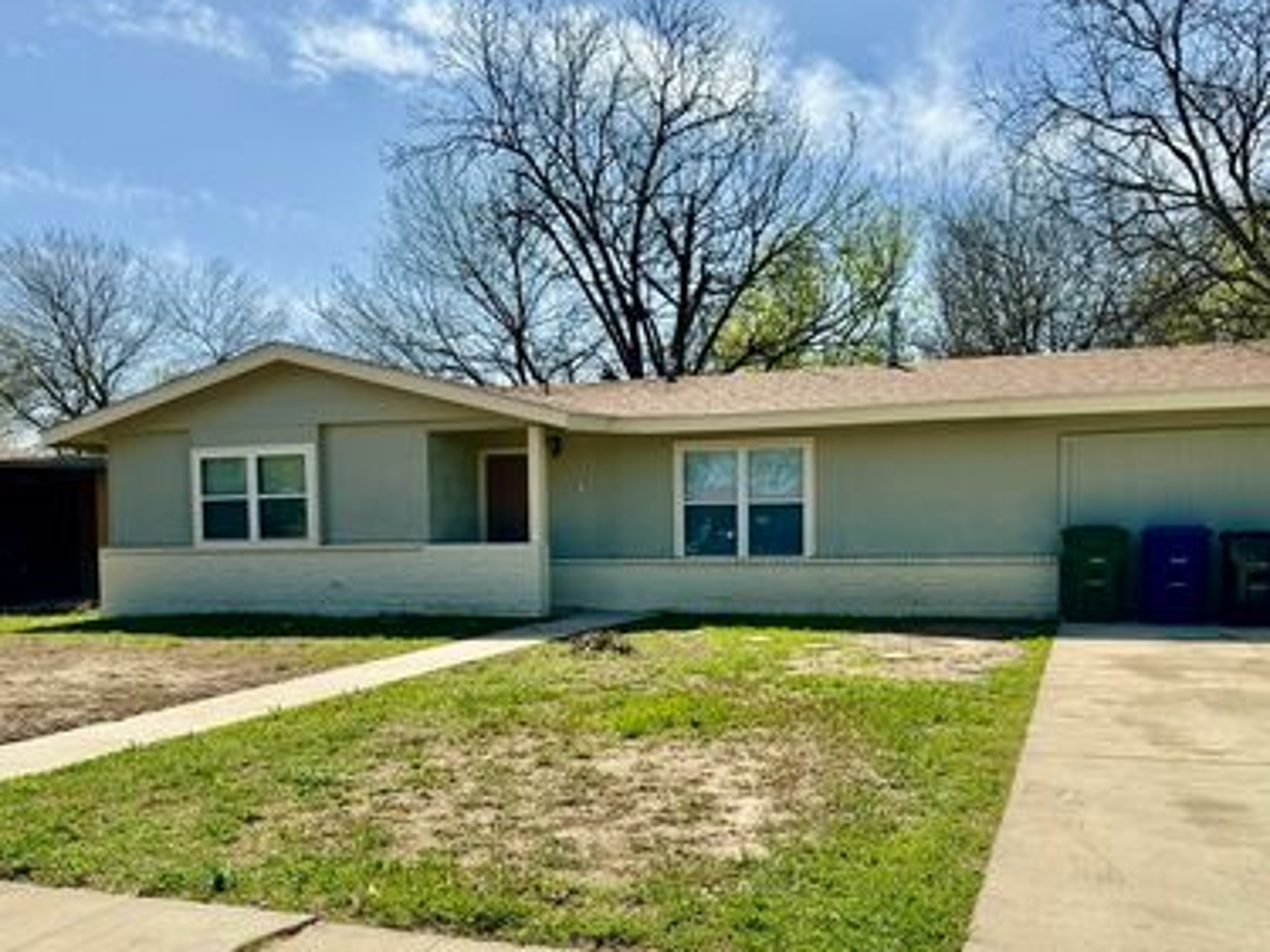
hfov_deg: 56.7
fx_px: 1174
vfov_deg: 43.8
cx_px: 711
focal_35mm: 32
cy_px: 584
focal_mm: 6.86
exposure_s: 1/6410
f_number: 1.78
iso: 80
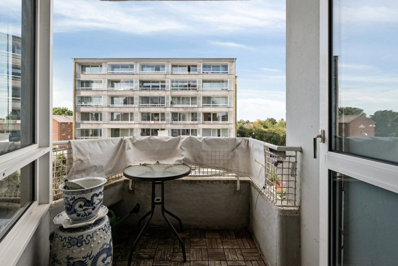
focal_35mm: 17
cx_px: 193
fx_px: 188
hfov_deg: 93.2
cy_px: 132
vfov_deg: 70.4
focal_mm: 16
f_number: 9
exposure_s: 1/160
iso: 160
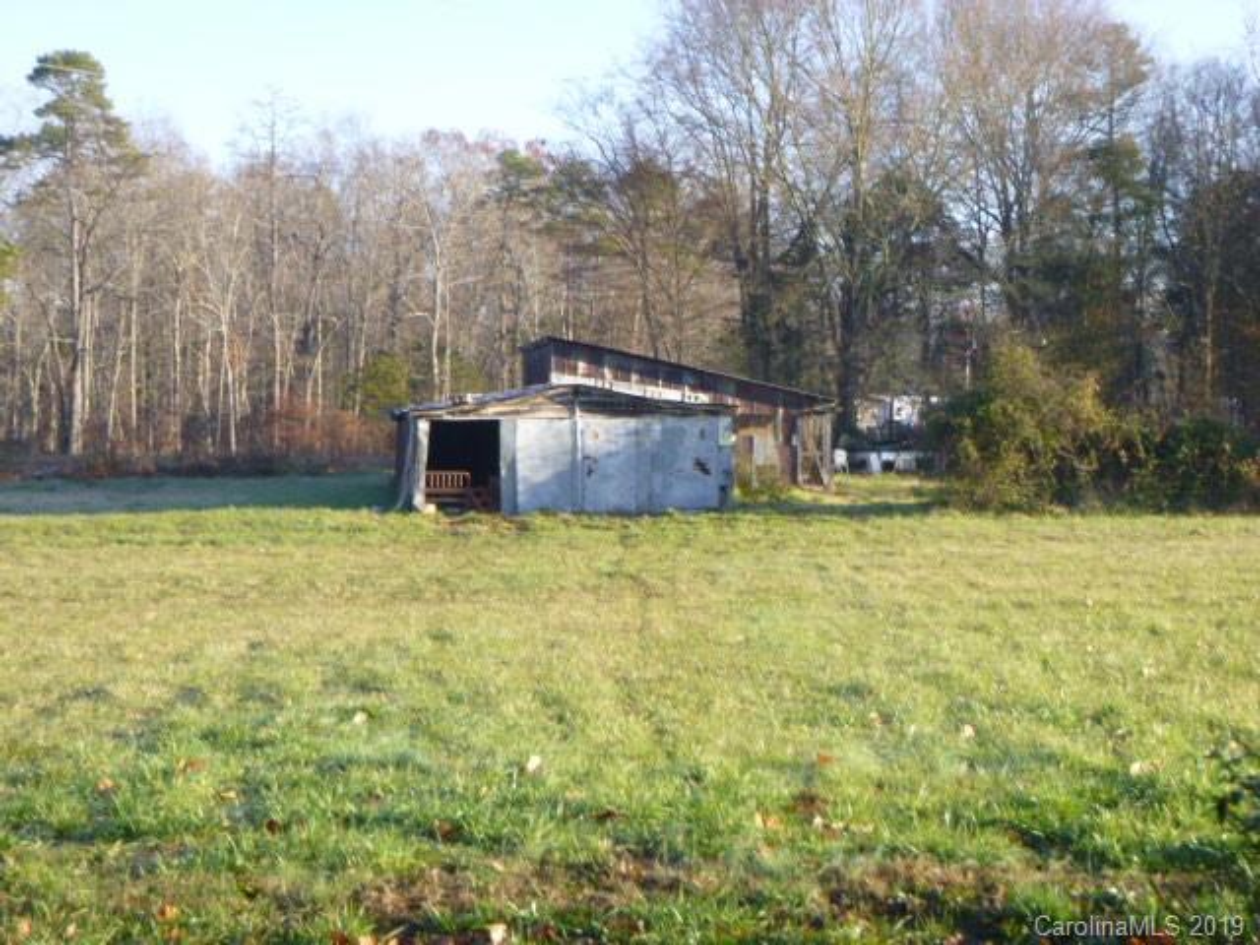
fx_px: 2402
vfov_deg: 22.3
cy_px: 472
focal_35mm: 66
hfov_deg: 29.4
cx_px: 630
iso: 160
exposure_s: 1/100
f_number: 5.4
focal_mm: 11.9
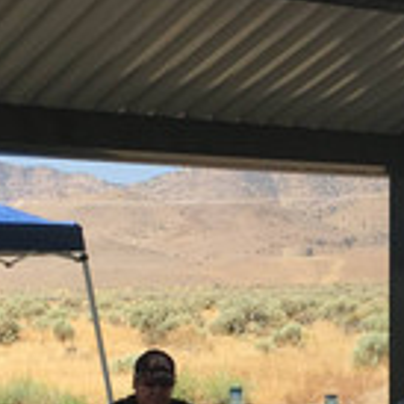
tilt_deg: -5.4
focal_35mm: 120
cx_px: 260
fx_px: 1584
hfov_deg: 14.5
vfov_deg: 14.0
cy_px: 513
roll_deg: +0.1
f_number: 2.2
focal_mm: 4.15
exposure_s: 1/1261
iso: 25
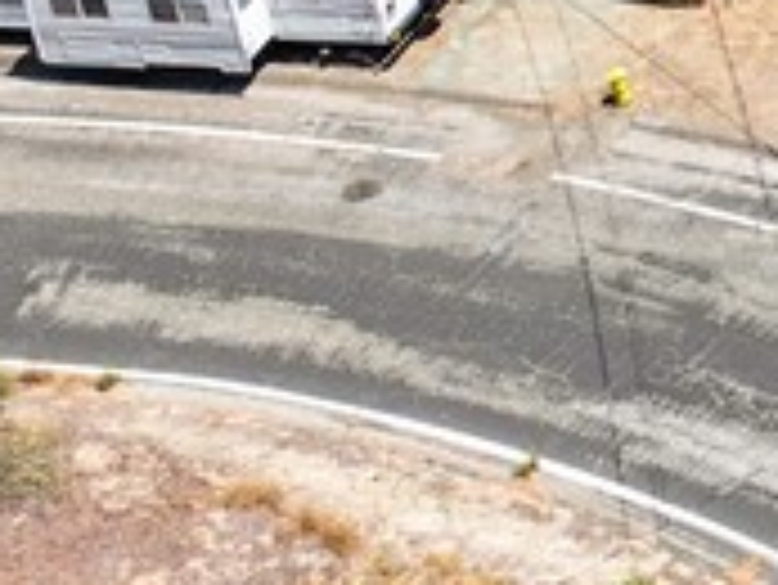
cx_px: 2118
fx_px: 3194
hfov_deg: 10.8
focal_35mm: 142
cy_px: -673
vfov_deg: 9.6
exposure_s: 1/2000
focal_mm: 12.29
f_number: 3.2
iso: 130
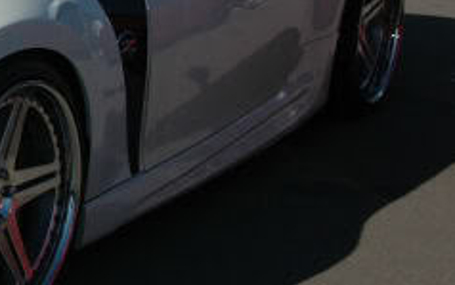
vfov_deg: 11.8
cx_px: -128
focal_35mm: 111
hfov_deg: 17.6
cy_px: 71
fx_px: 1377
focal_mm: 24
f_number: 4.5
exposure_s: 1/2500
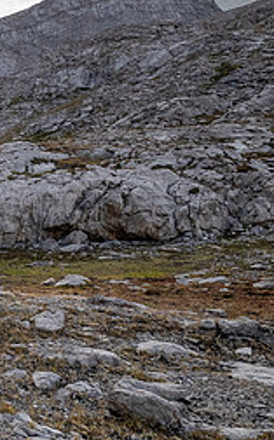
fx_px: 527
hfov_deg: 21.3
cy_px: 228
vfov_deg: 45.3
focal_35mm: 44
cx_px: -197
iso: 320
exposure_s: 1/60
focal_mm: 9
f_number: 8
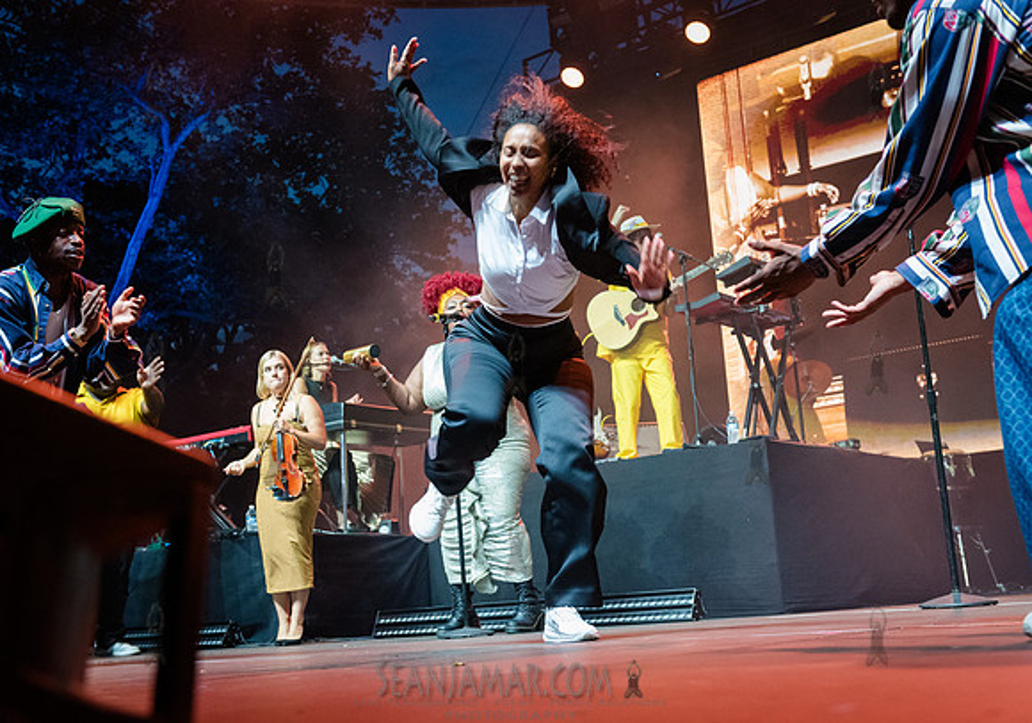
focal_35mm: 43
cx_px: 490
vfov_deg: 31.9
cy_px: 362
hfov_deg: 44.4
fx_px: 1264
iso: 6400
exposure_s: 1/500
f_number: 4
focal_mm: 42
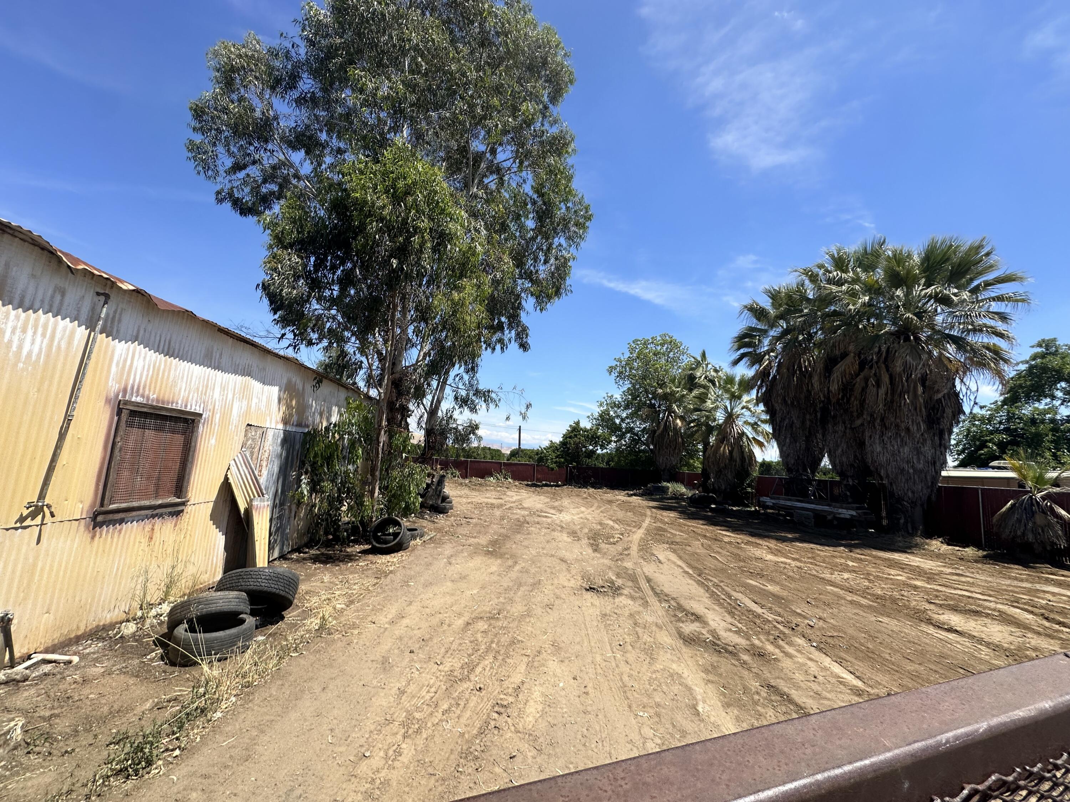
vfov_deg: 85.7
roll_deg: -0.8
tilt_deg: +9.1
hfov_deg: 102.1
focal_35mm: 14
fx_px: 433
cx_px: 535
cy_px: 401
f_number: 2.2
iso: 50
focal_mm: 2.22
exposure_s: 1/1553
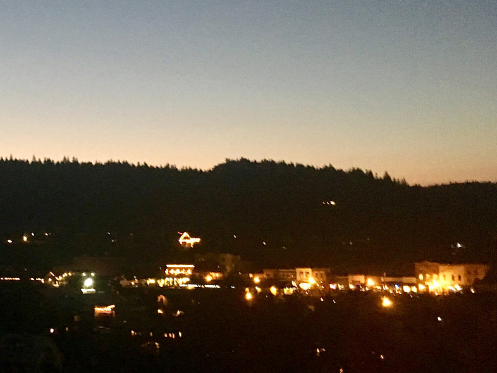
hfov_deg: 31.1
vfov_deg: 24.8
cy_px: 183
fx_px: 847
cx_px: 44
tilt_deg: +4.3
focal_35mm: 59
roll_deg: -0.4
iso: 400
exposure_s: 1/15
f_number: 2.2
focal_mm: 4.15
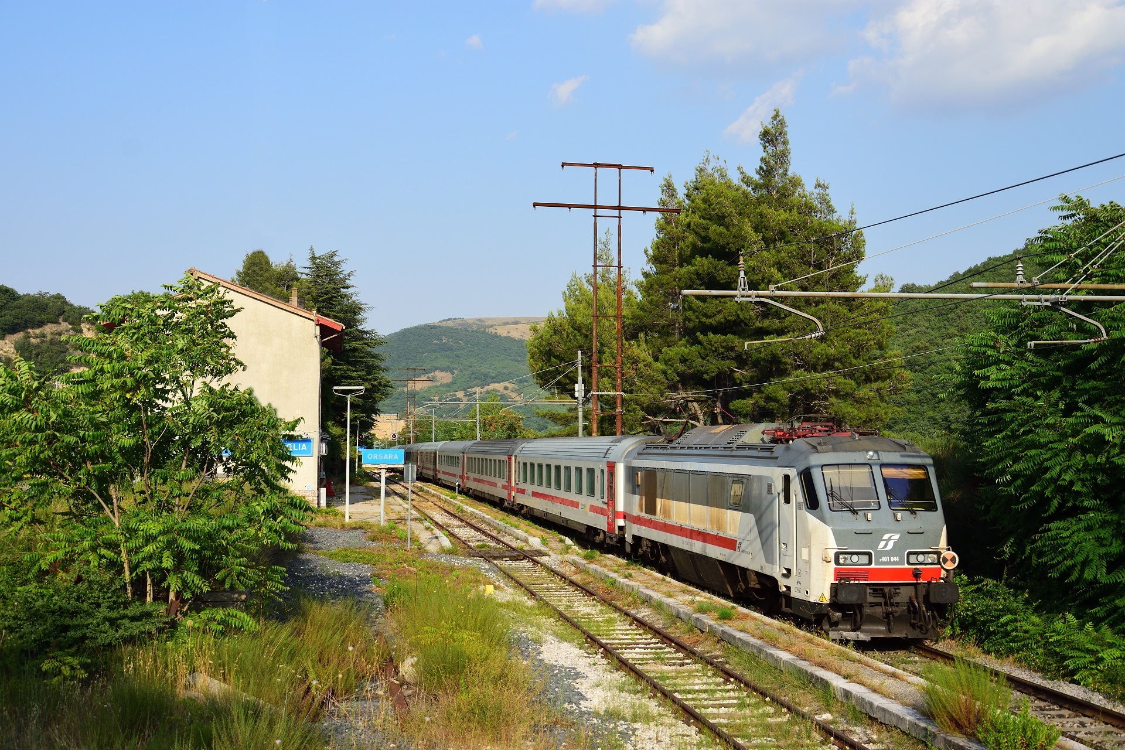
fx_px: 1406
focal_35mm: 45
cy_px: 375
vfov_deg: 29.9
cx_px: 562
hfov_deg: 43.6
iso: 200
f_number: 7.1
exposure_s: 1/800
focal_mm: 30
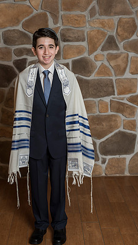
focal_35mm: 58
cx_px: 54
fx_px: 377
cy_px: 133
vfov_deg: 36.0
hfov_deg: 20.7
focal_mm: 50
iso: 800
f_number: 4
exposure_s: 1/200
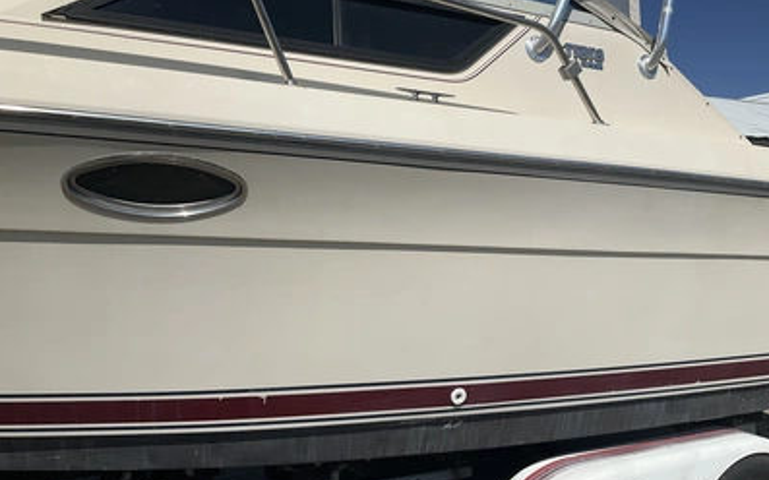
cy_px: 209
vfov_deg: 40.5
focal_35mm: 31
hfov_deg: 61.2
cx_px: 385
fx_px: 650
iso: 25
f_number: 1.8
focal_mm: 3
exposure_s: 1/4785
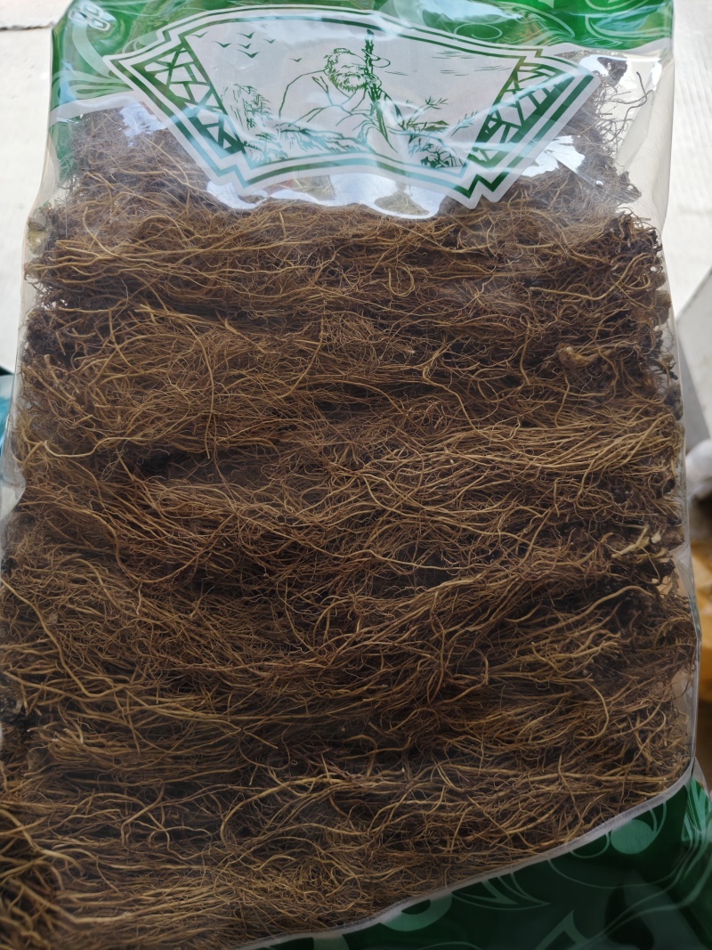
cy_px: 475
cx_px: 356
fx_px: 631
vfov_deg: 73.9
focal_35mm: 23
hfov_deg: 58.9
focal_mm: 5.56
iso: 108
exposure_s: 1/100
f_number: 1.88
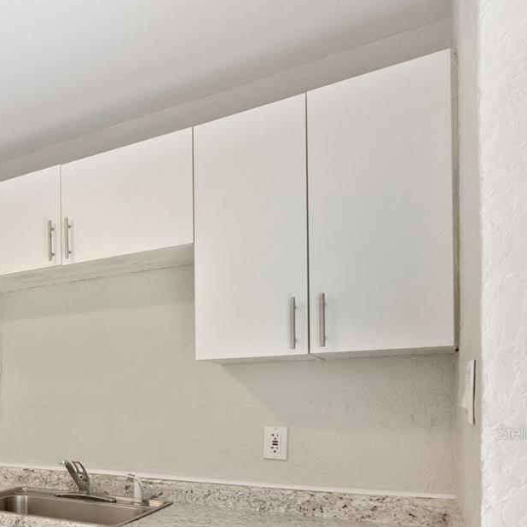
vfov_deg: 46.7
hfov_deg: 37.4
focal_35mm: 33
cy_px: 432
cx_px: -108
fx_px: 568
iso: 400
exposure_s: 1/60
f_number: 7.1
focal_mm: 10
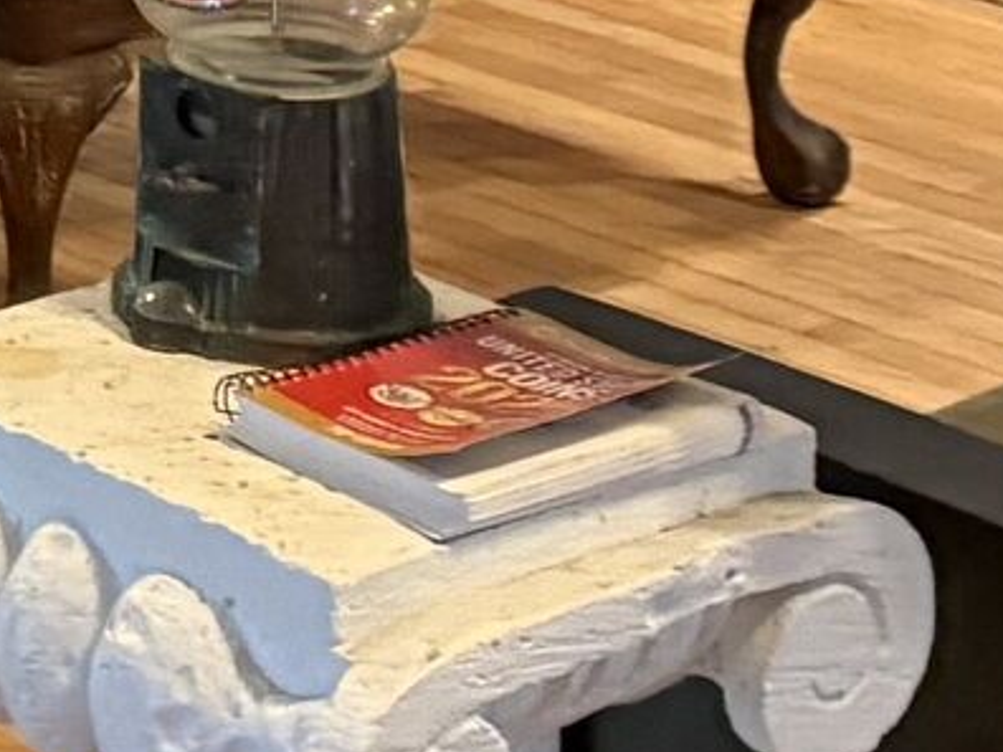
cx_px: -1190
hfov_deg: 9.7
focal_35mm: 186
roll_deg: +1.4
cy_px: -671
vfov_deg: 7.7
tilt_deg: -10.0
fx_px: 5389
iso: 1000
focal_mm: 6.76
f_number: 1.78
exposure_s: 1/40
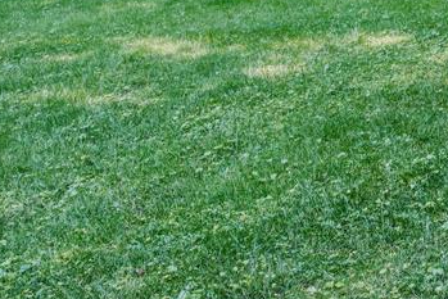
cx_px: 575
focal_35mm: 94
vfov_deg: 14.1
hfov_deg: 20.0
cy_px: -65
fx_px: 1170
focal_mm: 16
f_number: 7.1
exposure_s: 1/500
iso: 640
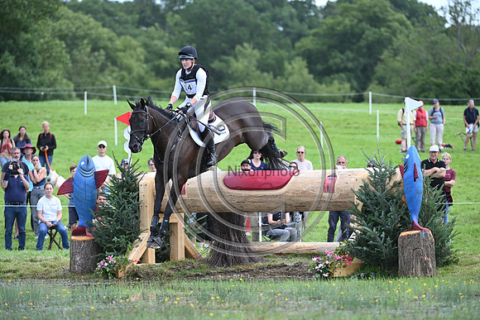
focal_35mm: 260
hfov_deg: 7.9
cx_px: 240
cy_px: 160
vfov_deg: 5.3
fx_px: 3467
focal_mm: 260
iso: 900
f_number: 5
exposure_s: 1/1600
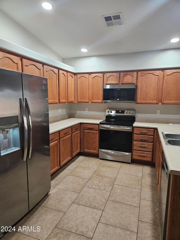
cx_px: 90
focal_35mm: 23
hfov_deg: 58.9
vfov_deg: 73.9
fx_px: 160
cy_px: 120
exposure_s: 1/120
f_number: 1.8
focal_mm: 5.4
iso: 500
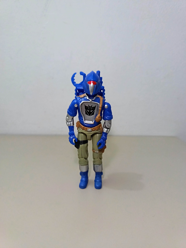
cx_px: 93
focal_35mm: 24
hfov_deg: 56.8
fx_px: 172
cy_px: 124
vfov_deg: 71.6
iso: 1600
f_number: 1.75
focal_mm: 5.25
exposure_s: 1/33.3
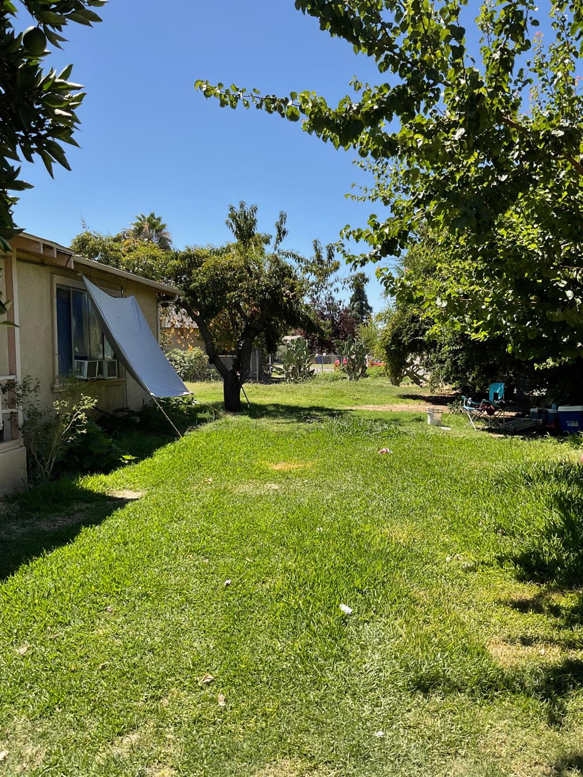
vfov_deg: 61.7
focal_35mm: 29
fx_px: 651
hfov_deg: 48.2
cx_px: 292
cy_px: 388
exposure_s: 1/1144
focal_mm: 3
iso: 16
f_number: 1.8
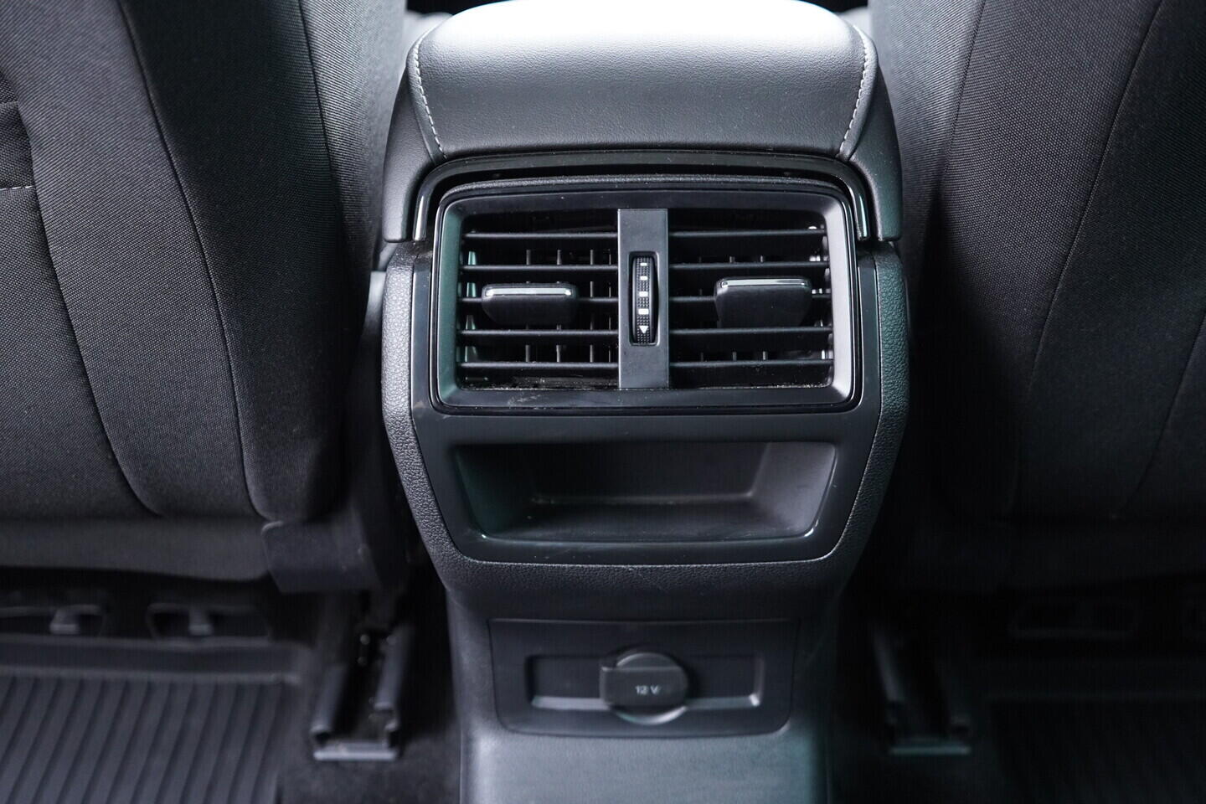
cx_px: 603
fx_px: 1206
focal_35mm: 36
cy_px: 402
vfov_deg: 36.9
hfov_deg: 53.1
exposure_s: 1/40
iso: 2000
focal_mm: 24
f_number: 2.8
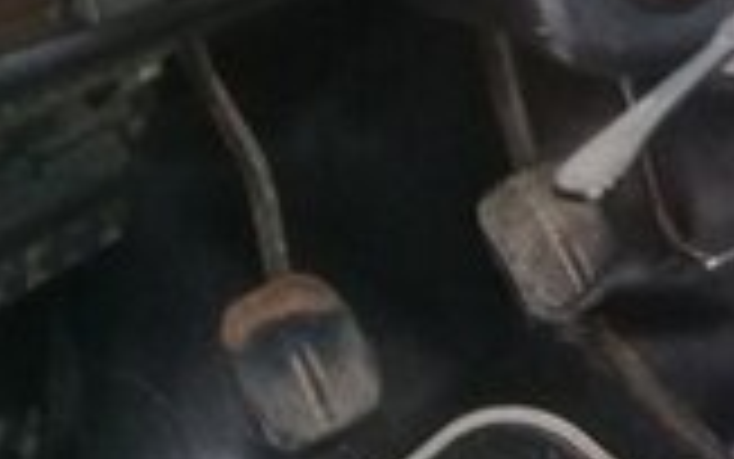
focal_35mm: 133
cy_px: -488
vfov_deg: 9.2
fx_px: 2661
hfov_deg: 14.5
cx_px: 1153
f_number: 2.2
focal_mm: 3.3
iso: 50
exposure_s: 1/33
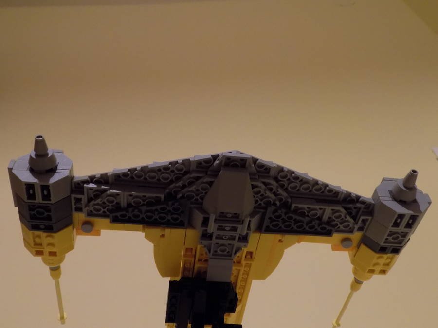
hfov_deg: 54.0
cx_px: 219
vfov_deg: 41.8
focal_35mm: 34
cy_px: 164
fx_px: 430
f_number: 3.4
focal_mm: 6.1
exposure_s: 1/10
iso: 400
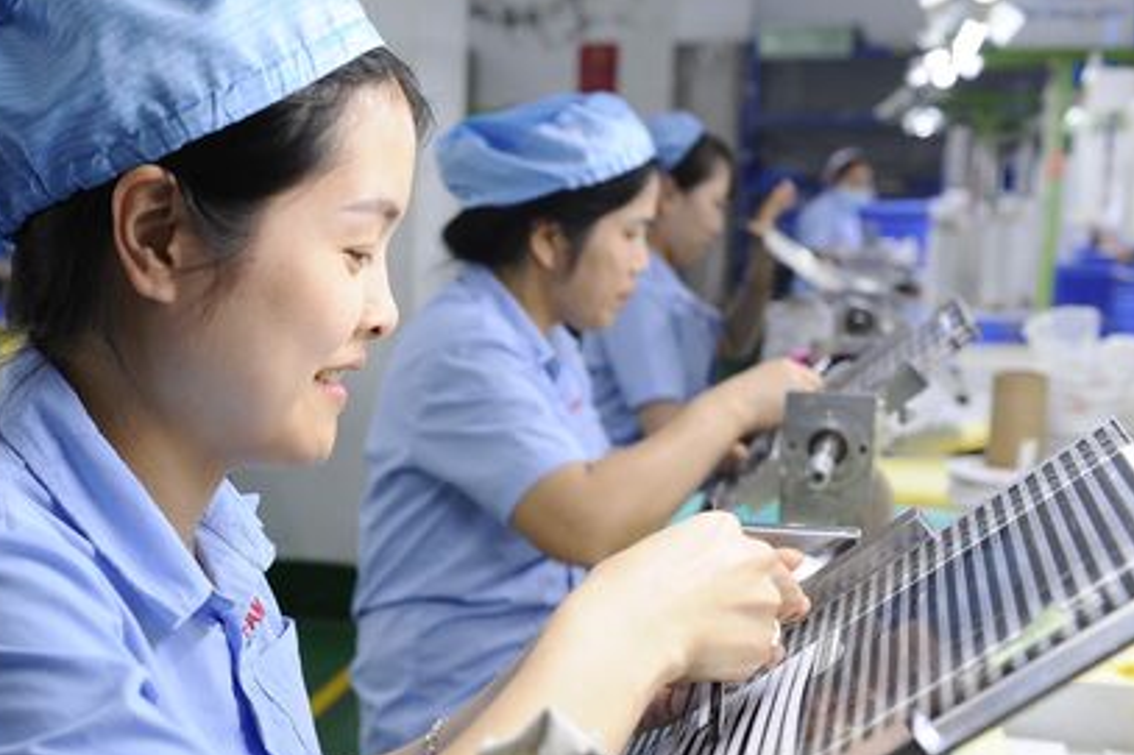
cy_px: 482
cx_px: 348
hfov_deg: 33.5
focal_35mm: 59
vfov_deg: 22.9
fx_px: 1858
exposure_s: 1/80
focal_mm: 40
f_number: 4
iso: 1000
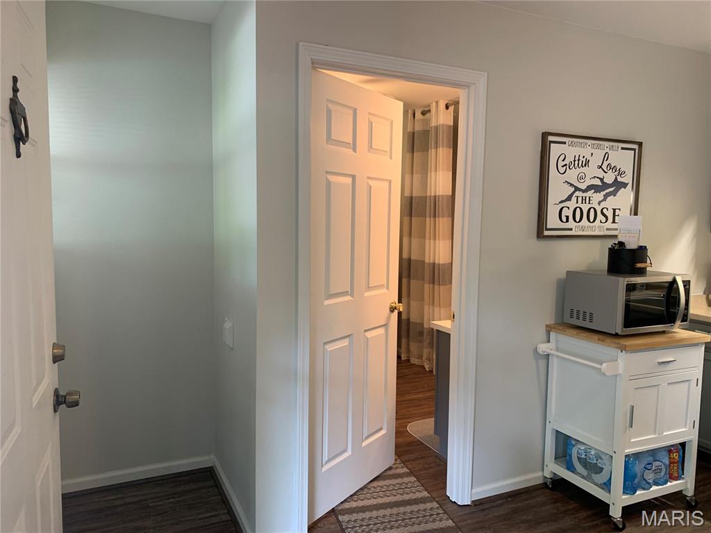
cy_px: 266
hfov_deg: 67.3
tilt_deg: -6.5
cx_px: 356
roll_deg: -0.4
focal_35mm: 26
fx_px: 534
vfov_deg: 53.1
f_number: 1.8
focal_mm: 4.25
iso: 200
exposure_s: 1/60
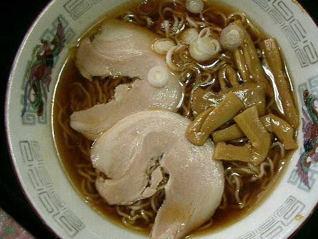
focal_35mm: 44
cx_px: 172
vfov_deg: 32.9
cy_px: 115
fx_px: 404
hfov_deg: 42.9
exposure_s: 1/25
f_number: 2.8
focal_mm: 8
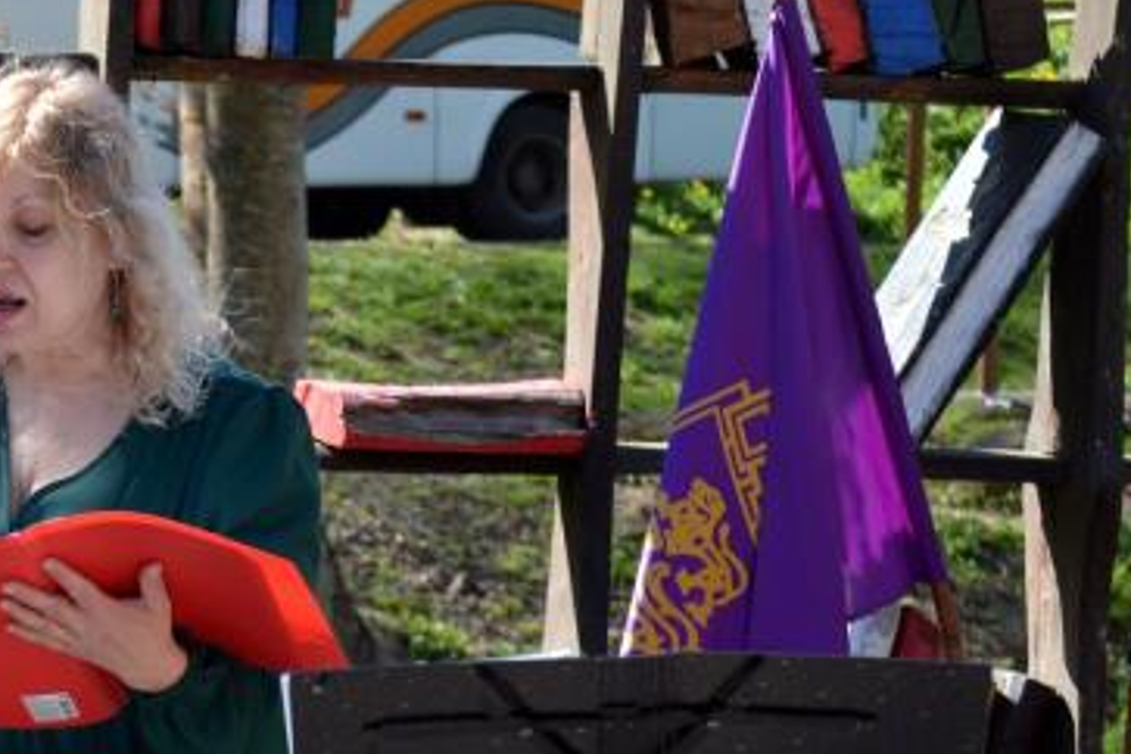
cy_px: 844
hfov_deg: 9.7
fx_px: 6628
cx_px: -34
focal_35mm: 211
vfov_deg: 6.5
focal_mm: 85
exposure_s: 1/320
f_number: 4.5
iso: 400
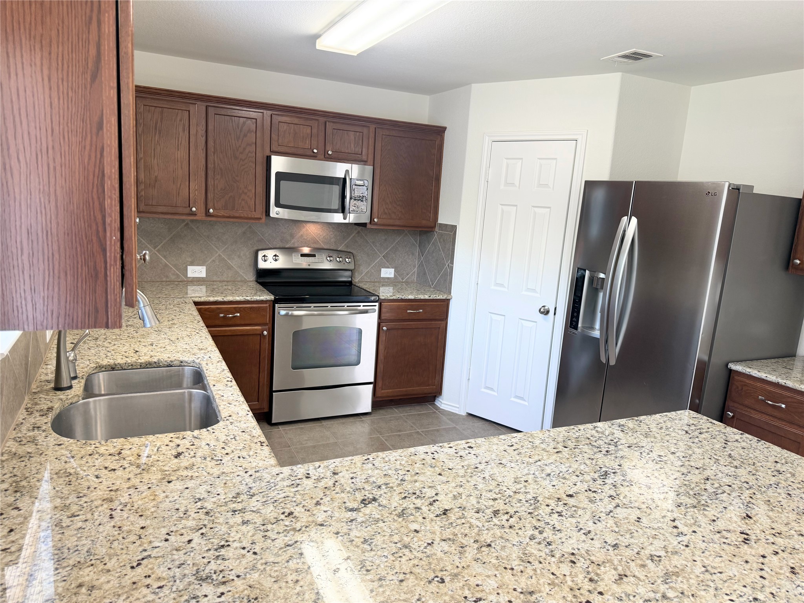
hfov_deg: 71.6
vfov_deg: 56.8
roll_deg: -3.5
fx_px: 557
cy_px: 302
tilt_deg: -9.6
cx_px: 402
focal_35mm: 24
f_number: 1.78
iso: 125
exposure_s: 1/60
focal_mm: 6.76
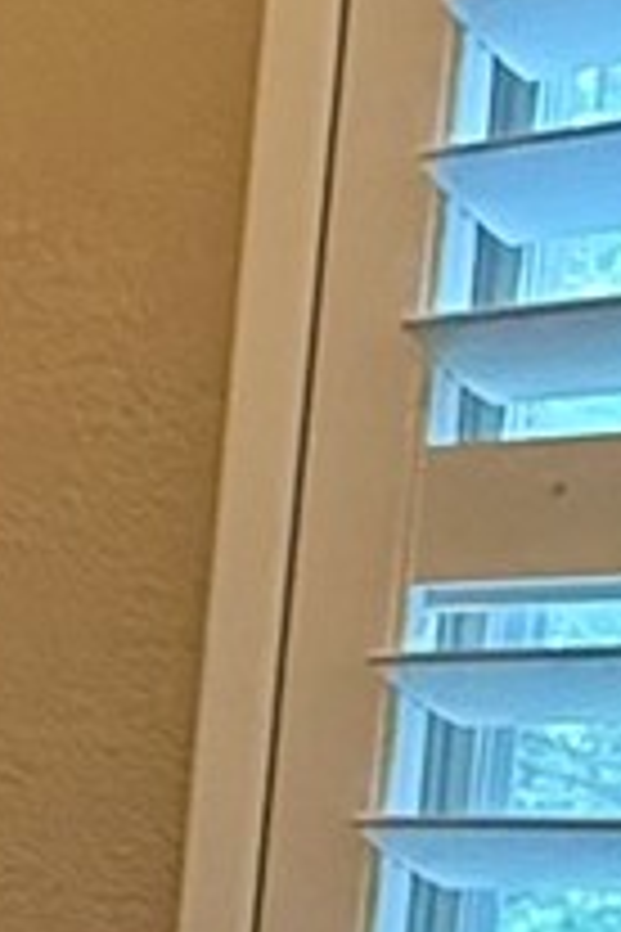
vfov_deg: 13.7
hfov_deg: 8.3
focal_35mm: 144
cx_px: -1148
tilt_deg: -4.3
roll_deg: -3.5
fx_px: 3726
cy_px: 1198
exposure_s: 1/60
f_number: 2.2
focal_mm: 2.22
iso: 800
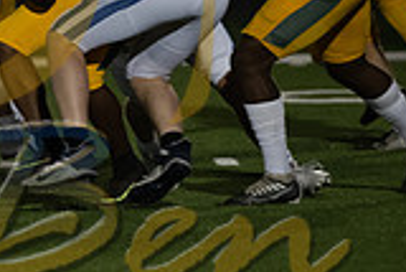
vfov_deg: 1.9
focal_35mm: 726
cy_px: 19
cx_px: -102
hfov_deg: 2.8
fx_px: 8195
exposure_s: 1/1250
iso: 2500
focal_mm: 200
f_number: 2.8
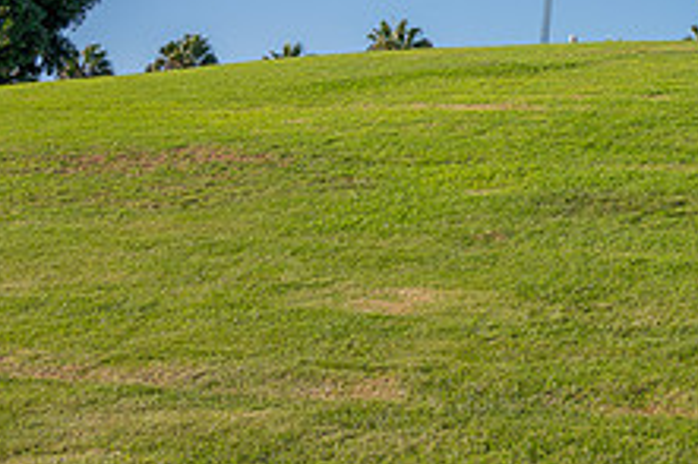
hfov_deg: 25.4
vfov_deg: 18.5
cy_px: -122
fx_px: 1337
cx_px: 900
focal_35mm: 69
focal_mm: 24
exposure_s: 1/640
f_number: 9
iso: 200
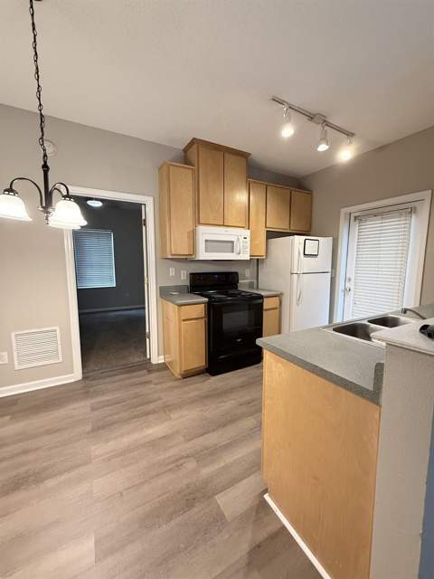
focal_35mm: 14
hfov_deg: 85.7
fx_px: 234
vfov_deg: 102.1
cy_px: 290
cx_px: 217
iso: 500
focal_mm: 2.22
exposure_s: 1/60
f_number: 2.2
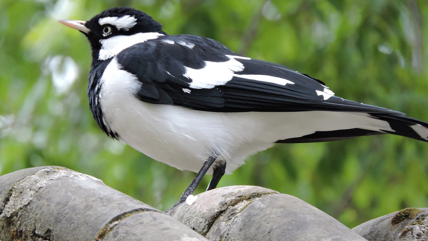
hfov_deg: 3.0
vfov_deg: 1.7
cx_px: 214
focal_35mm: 710
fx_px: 8058
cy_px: 129
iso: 500
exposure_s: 1/60
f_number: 5.6
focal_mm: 116.5
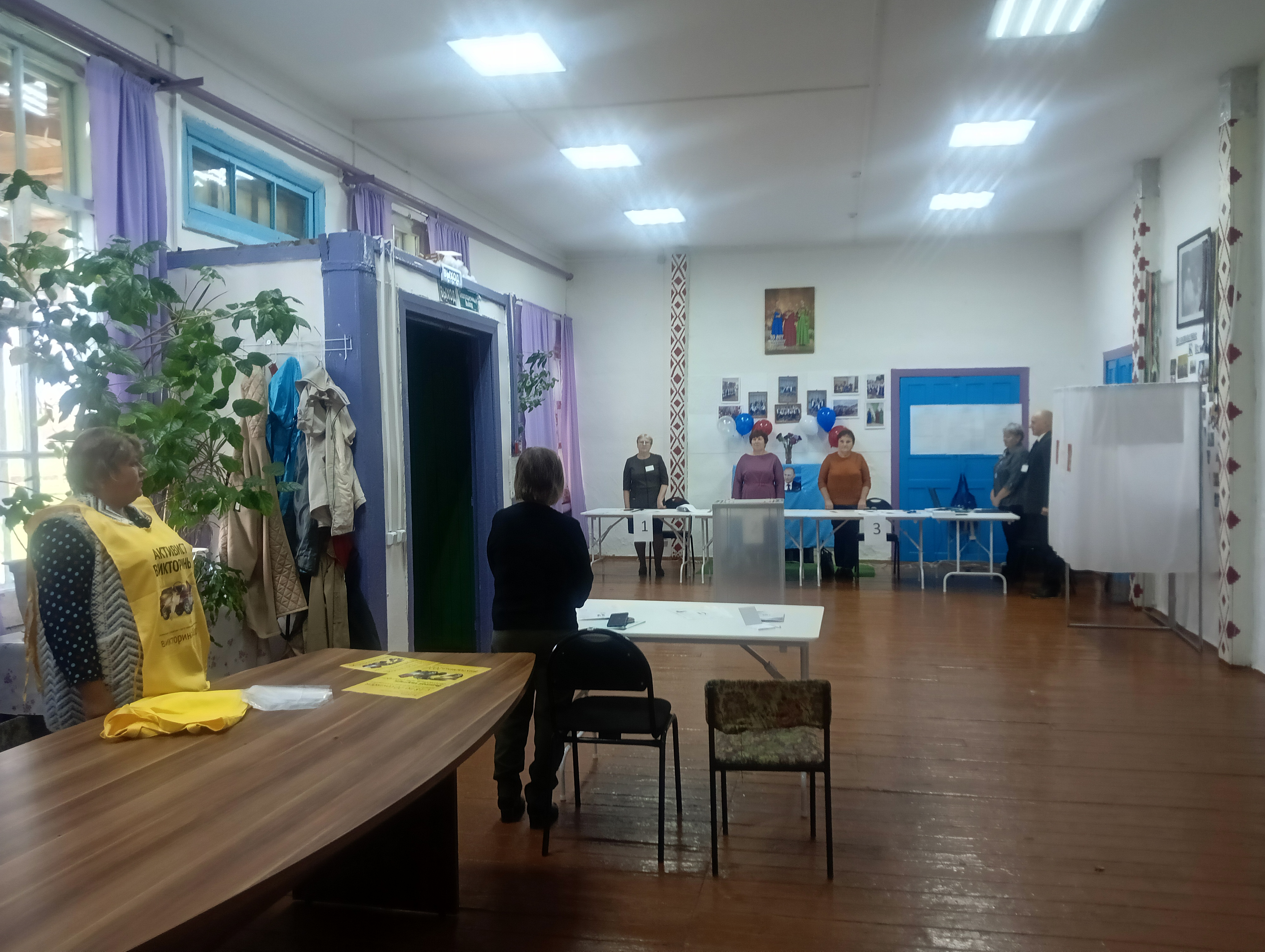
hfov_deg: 65.2
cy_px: 476
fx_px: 988
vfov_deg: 51.5
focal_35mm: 27
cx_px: 632
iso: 1250
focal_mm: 4.05
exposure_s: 1/100
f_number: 1.8
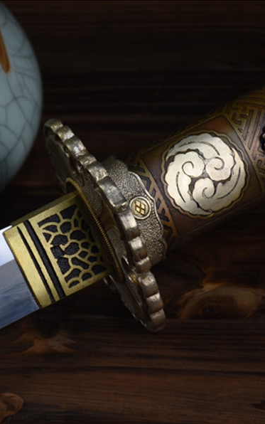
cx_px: 58
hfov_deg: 4.1
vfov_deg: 6.5
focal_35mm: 323
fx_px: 3729
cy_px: 212
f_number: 5.6
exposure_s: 1/25
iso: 100
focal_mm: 140
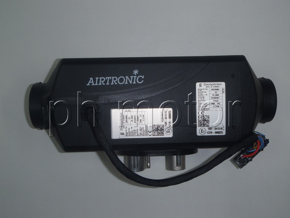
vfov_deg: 39.7
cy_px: 109
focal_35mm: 36
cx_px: 145
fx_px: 302
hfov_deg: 51.4
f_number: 4.1
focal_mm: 6.53
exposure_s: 1/40
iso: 100
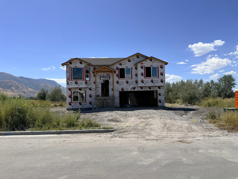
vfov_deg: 56.8
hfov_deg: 71.6
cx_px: 119
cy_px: 90
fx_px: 165
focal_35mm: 24
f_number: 1.78
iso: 80
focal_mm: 6.76
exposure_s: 1/8130
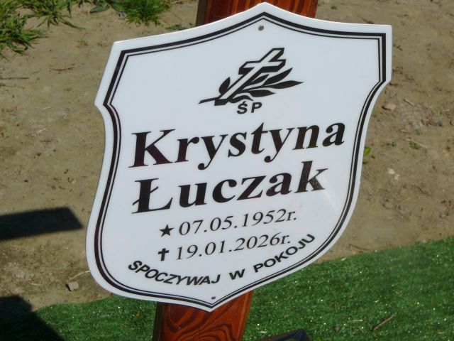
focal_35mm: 71
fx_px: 931
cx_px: 227
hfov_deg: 27.4
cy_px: 170
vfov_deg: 20.7
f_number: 6.3
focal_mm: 10.5
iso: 80
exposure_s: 1/800
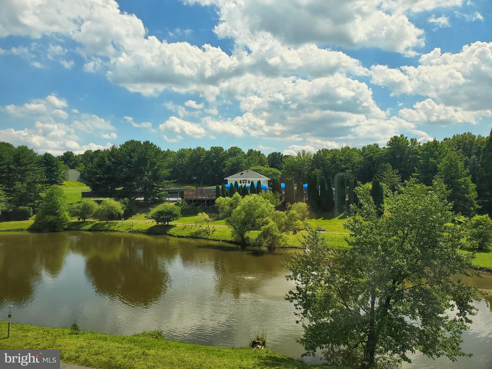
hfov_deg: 67.3
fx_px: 370
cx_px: 246
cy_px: 184
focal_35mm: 26
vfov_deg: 53.1
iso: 50
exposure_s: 1/1154
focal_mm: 4.3
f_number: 2.4
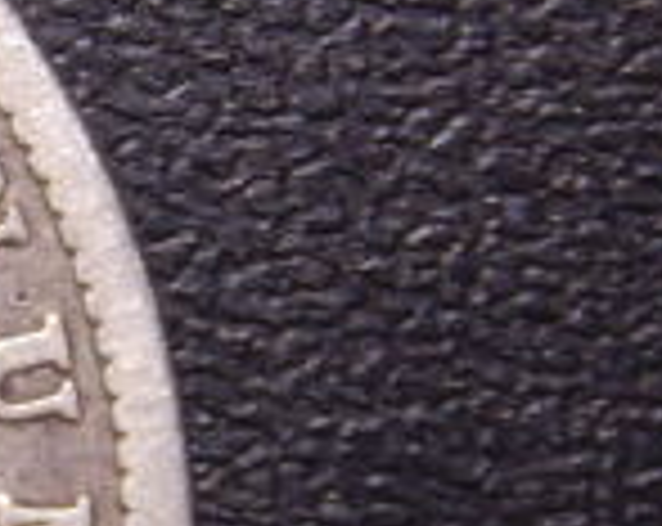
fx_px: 9073
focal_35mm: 464
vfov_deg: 3.3
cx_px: -757
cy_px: 690
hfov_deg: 4.1
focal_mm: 16.6
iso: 125
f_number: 4.4
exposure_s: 1/50
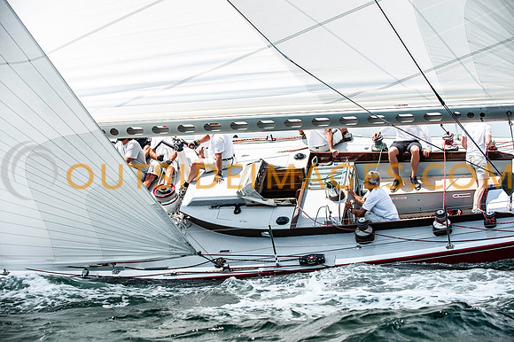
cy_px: 171
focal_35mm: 80
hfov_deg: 25.4
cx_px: 257
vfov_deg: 17.0
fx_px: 1142
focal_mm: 80
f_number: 5
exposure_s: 1/2500
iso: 320
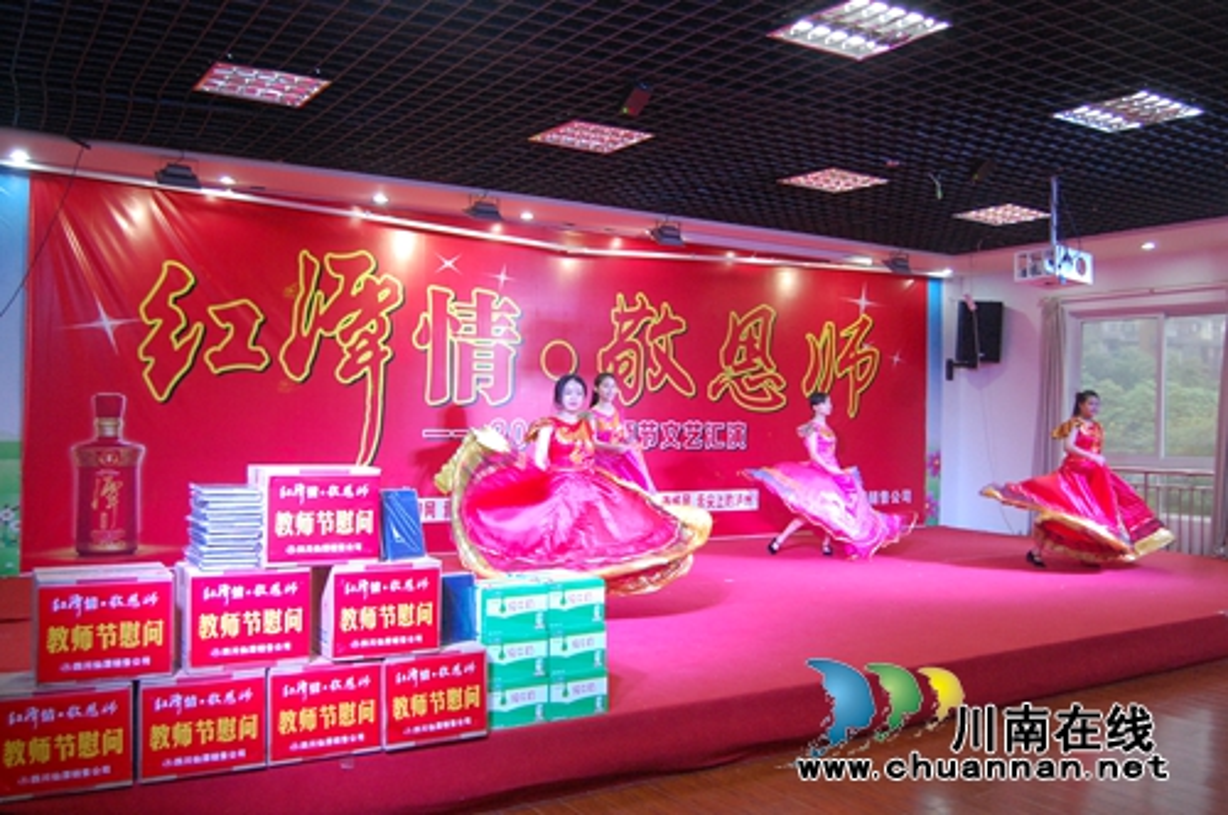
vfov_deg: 39.9
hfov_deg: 57.3
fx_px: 1124
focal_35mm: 33
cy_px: 408
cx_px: 614
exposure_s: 1/80
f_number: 4.5
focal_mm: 22
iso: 1600
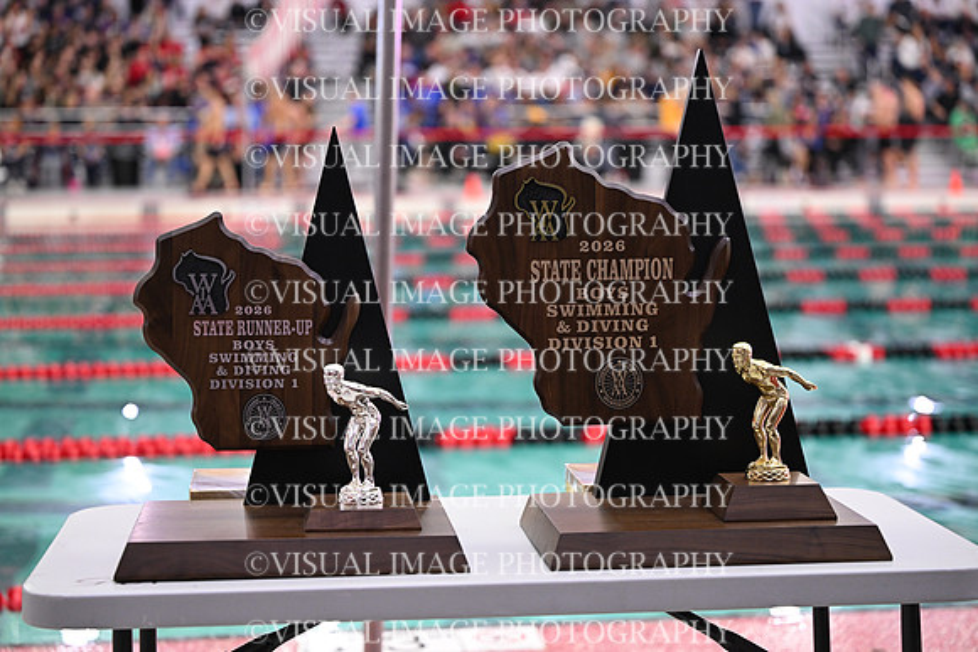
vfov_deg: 19.5
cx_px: 489
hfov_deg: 28.8
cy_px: 326
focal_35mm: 70
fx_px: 1902
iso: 1600
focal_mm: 70
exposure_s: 1/160
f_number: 2.8
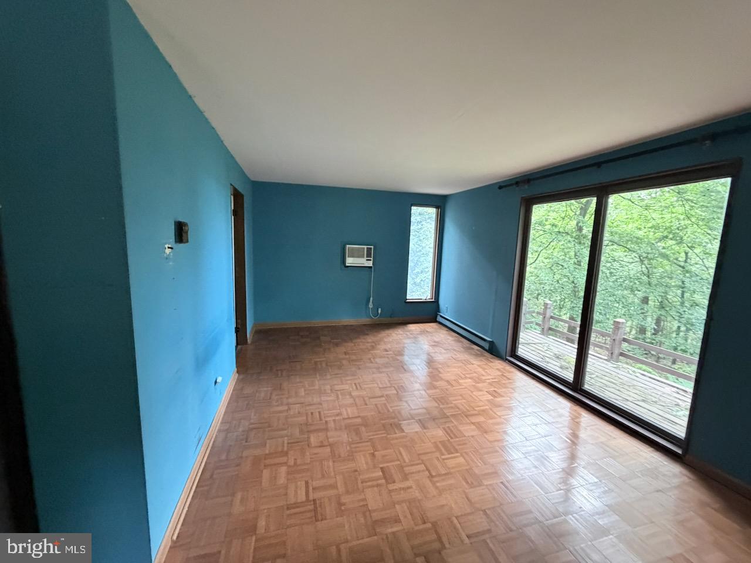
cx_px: 376
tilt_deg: -5.0
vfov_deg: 85.7
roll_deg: -1.4
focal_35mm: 14
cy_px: 282
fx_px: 304
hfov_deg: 102.1
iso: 500
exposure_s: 1/60
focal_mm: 2.22
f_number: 2.2
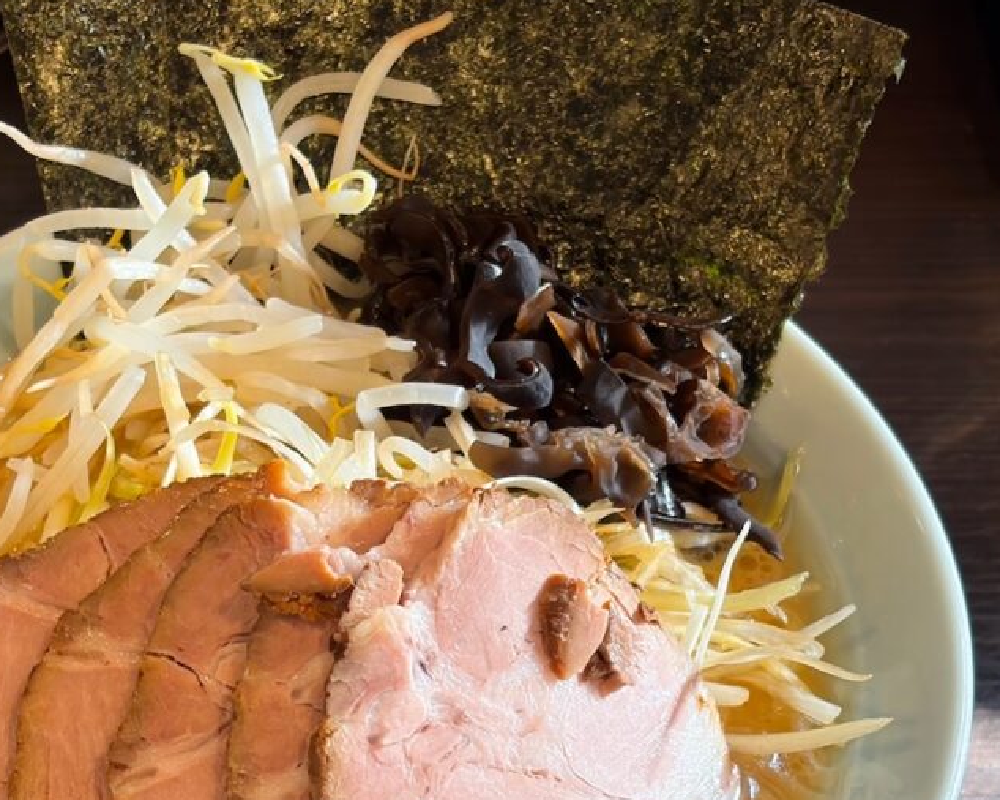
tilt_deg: -52.7
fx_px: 2427
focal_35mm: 82
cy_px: 590
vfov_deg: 18.6
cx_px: 383
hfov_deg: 23.2
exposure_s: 1/50
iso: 50
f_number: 1.6
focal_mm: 5.96
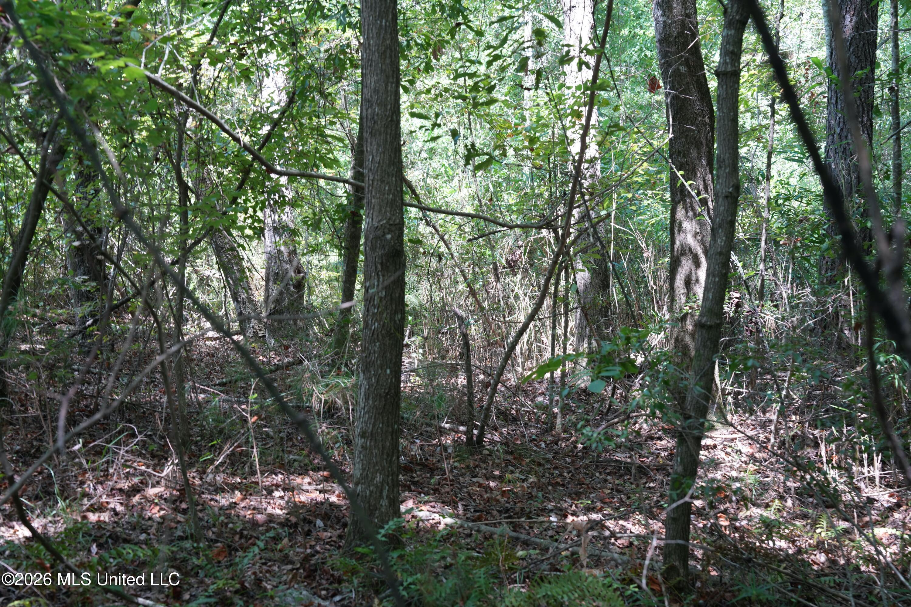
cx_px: 456
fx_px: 1468
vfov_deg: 23.4
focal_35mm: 58
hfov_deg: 34.5
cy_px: 304
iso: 250
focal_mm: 58
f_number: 5.6
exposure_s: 1/40
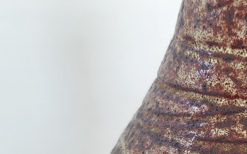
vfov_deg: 18.9
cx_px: 230
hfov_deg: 29.6
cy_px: 171
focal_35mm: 66
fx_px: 444
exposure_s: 1/163
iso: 50
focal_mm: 4.25
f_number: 1.8
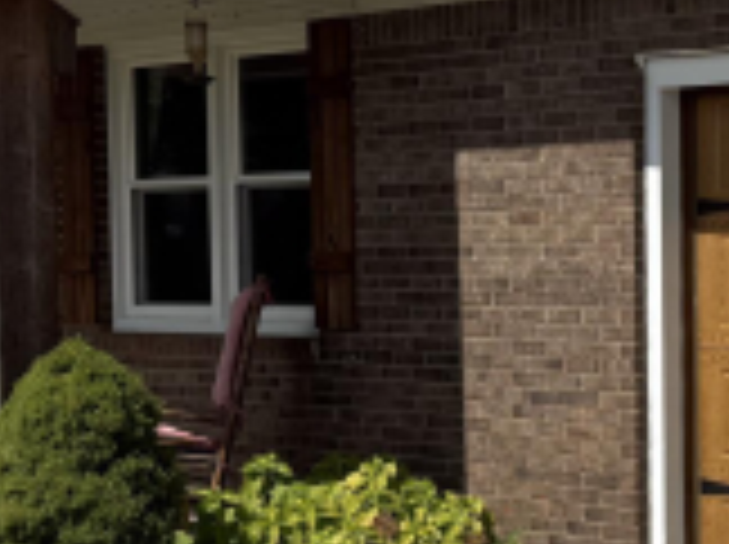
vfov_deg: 14.9
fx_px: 2082
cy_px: 355
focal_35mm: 99
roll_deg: -0.1
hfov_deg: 19.2
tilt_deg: -1.9
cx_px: 772
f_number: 1.78
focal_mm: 6.76
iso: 80
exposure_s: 1/6711
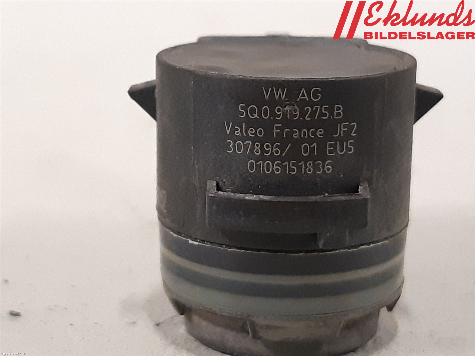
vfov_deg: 53.1
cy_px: 178
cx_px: 238
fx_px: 357
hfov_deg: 67.3
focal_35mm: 26
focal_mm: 3.93
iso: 320
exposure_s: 1/50
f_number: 1.7
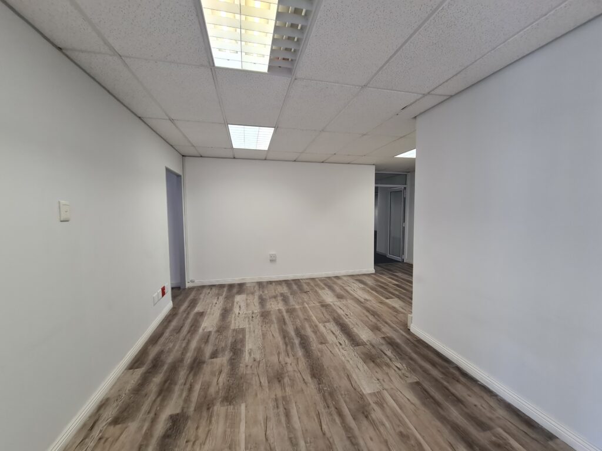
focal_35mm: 13
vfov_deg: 89.9
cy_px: 226
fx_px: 226
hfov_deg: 106.2
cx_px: 301
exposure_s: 1/50
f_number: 2.2
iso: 125
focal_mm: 2.2
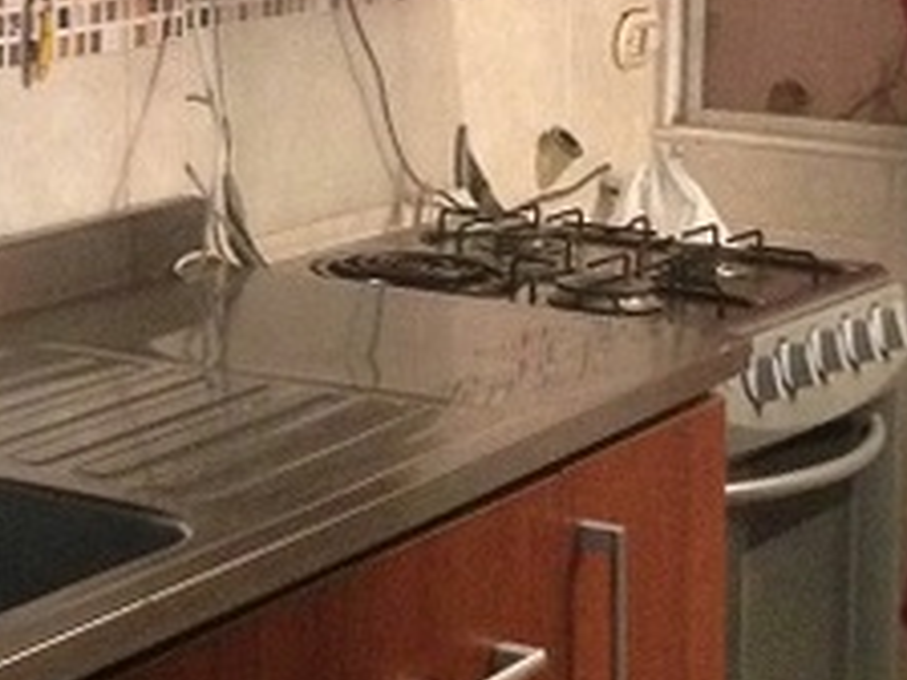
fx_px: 3092
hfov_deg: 16.3
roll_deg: -0.1
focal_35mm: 118
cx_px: -45
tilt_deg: -1.9
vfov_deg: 12.3
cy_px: -146
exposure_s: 1/15
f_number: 2.4
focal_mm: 4.12
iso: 500
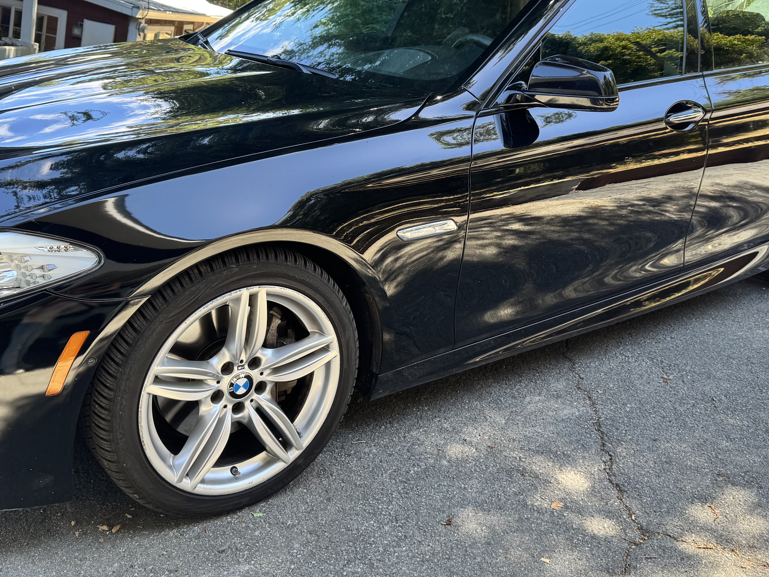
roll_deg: -12.3
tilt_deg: -14.4
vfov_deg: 37.6
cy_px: 239
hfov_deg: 49.0
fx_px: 844
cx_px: 367
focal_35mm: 38
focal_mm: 6.76
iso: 64
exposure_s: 1/177
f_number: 1.78
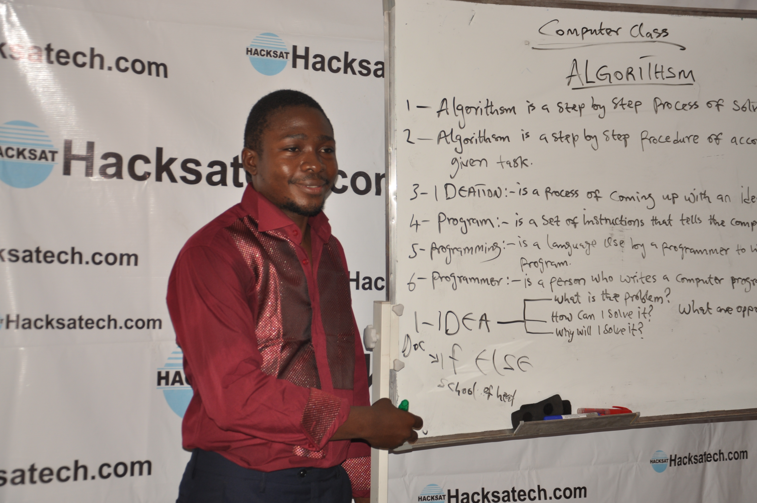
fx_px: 1323
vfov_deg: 21.5
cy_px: 252
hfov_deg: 31.9
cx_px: 378
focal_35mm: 63
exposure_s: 1/60
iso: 200
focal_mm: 42
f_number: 4.8
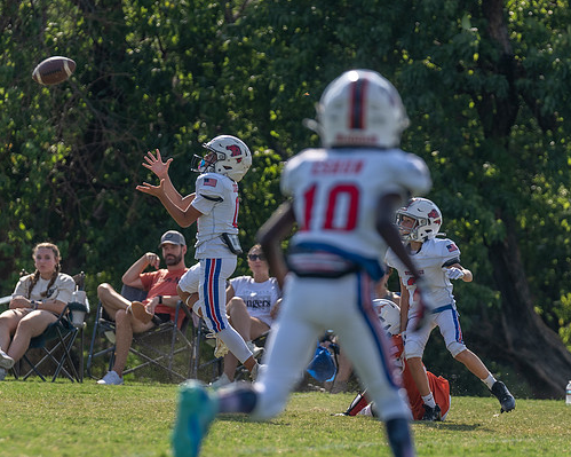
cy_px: 322
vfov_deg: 3.7
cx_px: 214
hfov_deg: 4.6
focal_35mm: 422
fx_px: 7130
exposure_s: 1/1250
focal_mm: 200
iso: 100
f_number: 3.5
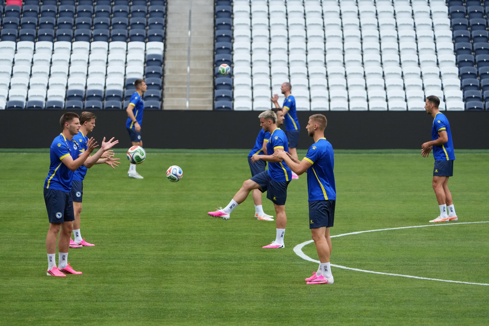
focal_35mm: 248
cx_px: 244
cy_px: 163
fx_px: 3368
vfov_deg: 5.5
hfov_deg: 8.3
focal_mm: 248
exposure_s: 1/2500
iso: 800
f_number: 5.6
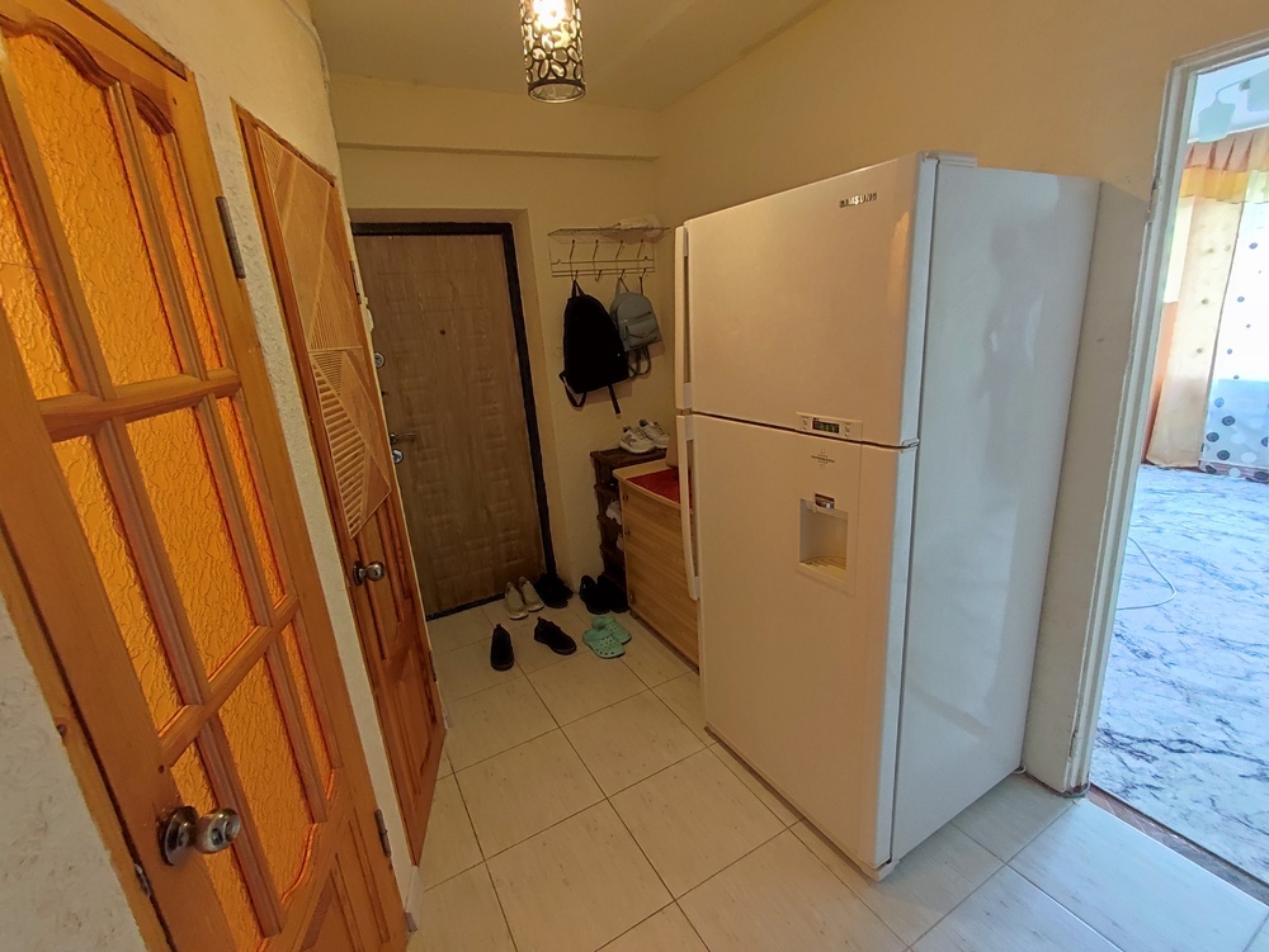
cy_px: 476
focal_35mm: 16
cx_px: 634
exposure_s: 1/33
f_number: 2.2
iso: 495
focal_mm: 1.65
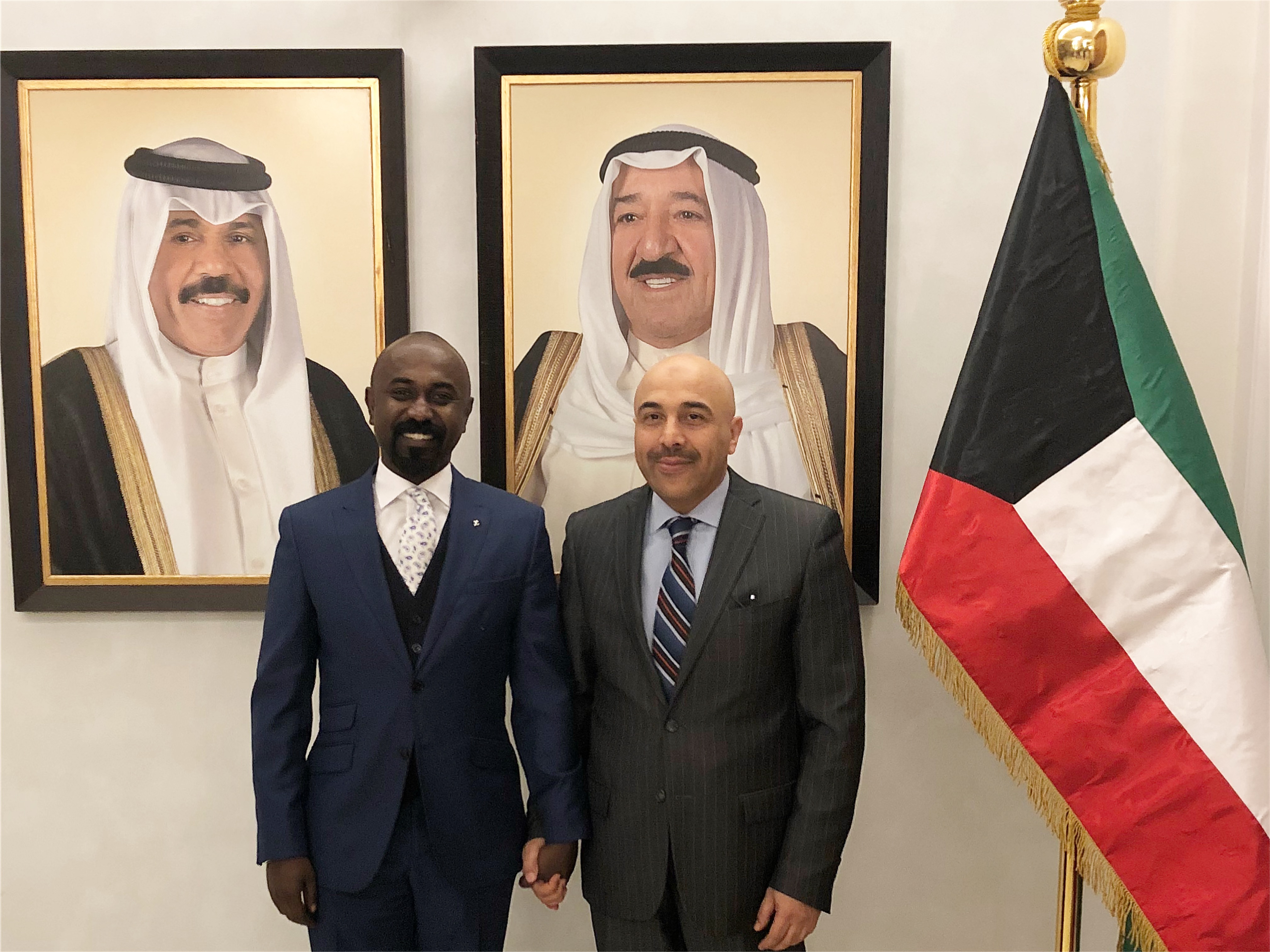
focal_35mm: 28
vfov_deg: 49.7
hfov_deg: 63.4
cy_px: 476
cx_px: 635
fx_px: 1027
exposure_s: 1/17
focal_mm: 3.99
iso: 50
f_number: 1.8
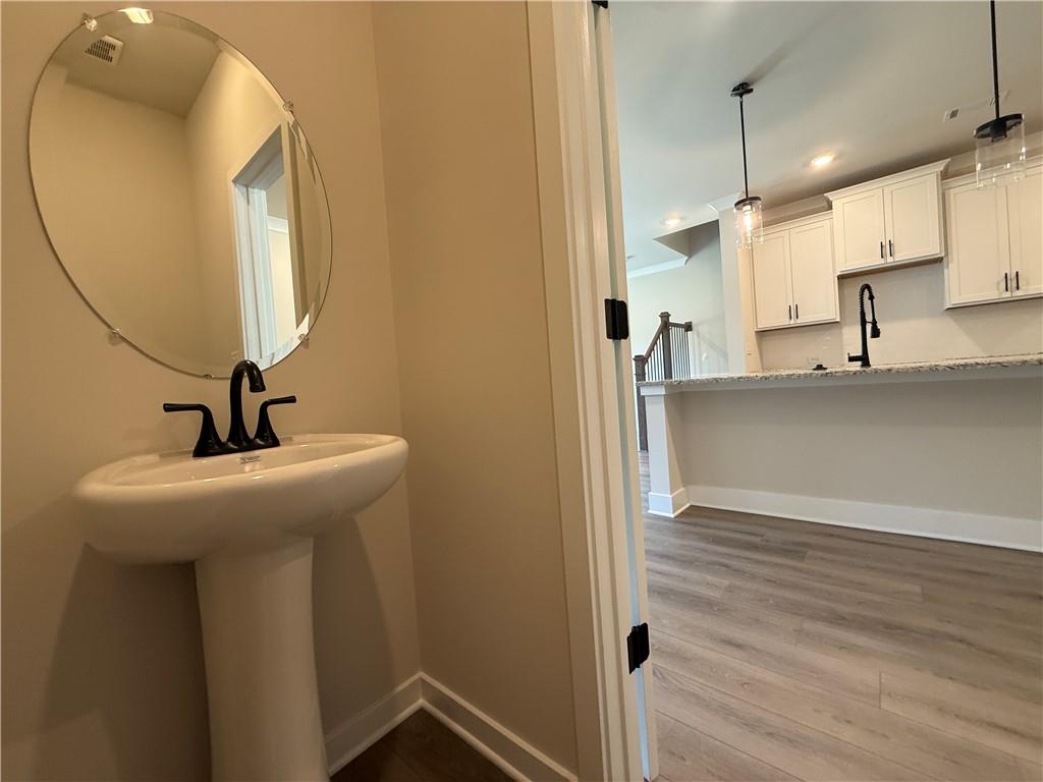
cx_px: 522
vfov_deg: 85.7
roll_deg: +4.7
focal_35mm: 14
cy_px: 391
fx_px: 422
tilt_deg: -0.2
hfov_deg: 102.1
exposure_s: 1/60
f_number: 2.2
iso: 200
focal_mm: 2.22
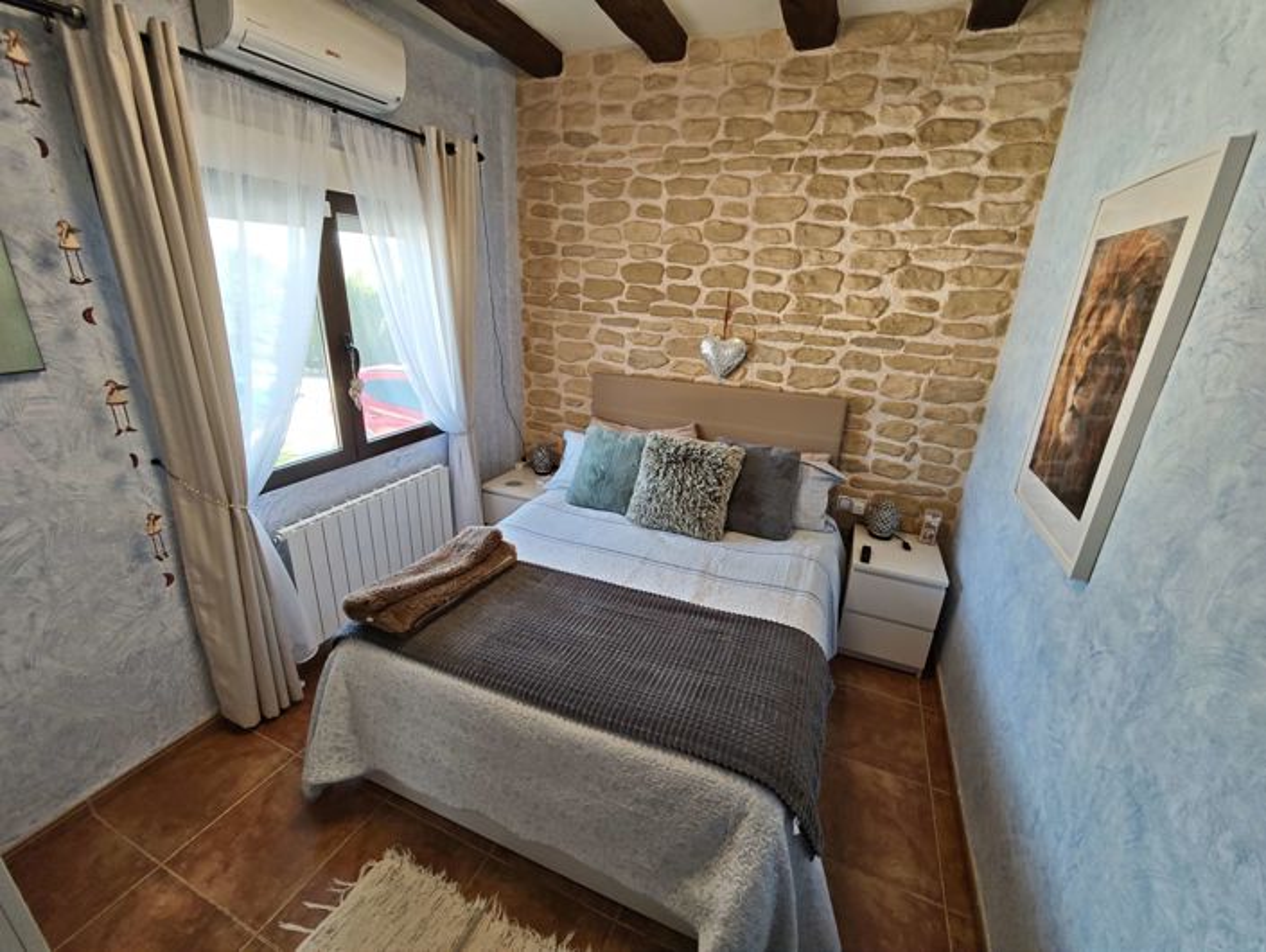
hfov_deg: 102.0
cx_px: 633
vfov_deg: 85.8
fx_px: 512
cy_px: 476
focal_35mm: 14
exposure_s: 1/50.6
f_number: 2.2
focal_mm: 2.16
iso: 125
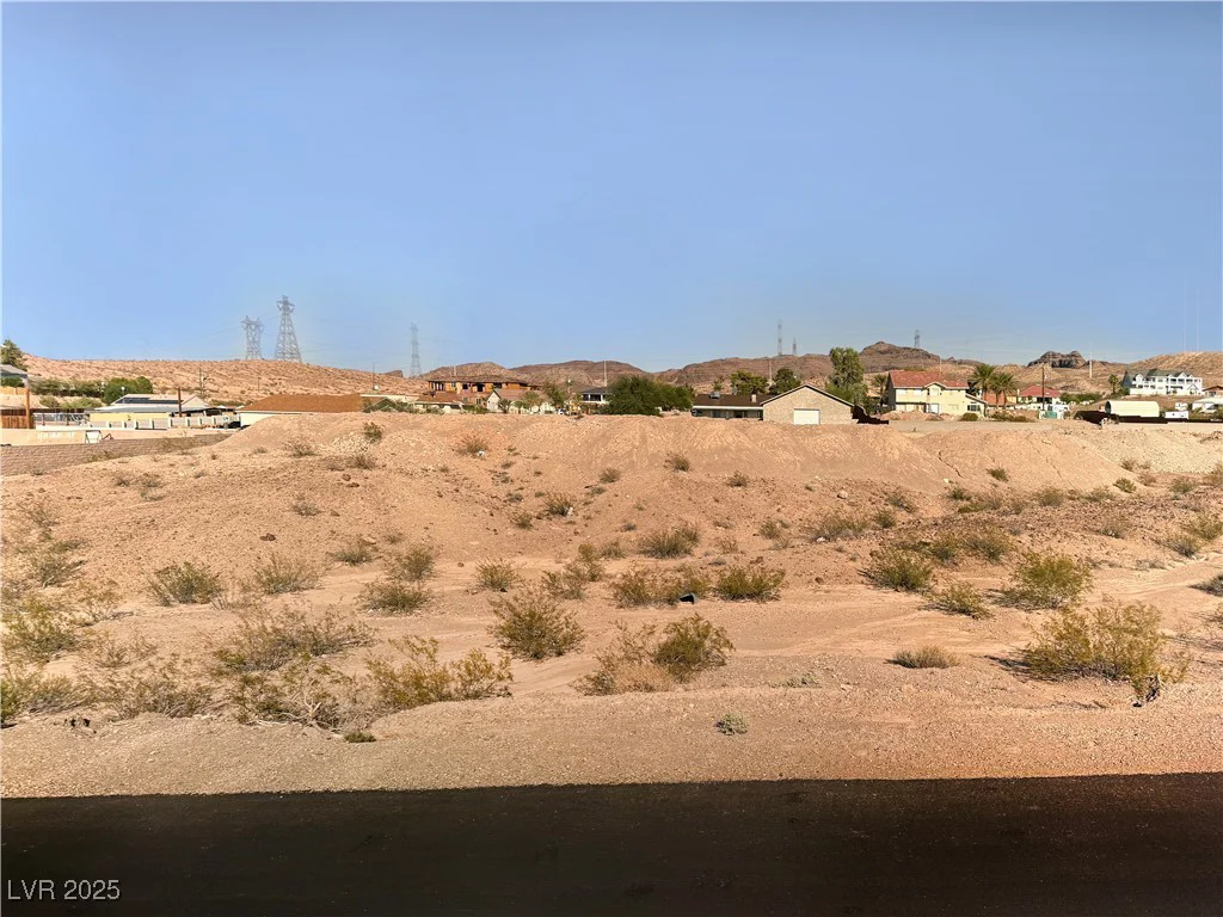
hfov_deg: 71.6
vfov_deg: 56.8
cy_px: 458
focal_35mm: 24
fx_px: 848
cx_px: 612
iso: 125
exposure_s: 1/121
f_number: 1.78
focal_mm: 6.76
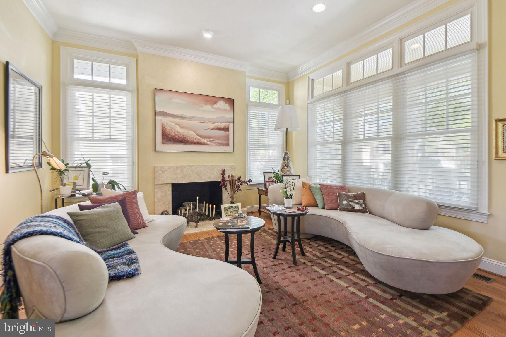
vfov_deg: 73.7
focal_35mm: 16
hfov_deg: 96.7
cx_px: 253
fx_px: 225
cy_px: 168
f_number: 8
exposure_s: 1/5
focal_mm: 16
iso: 200
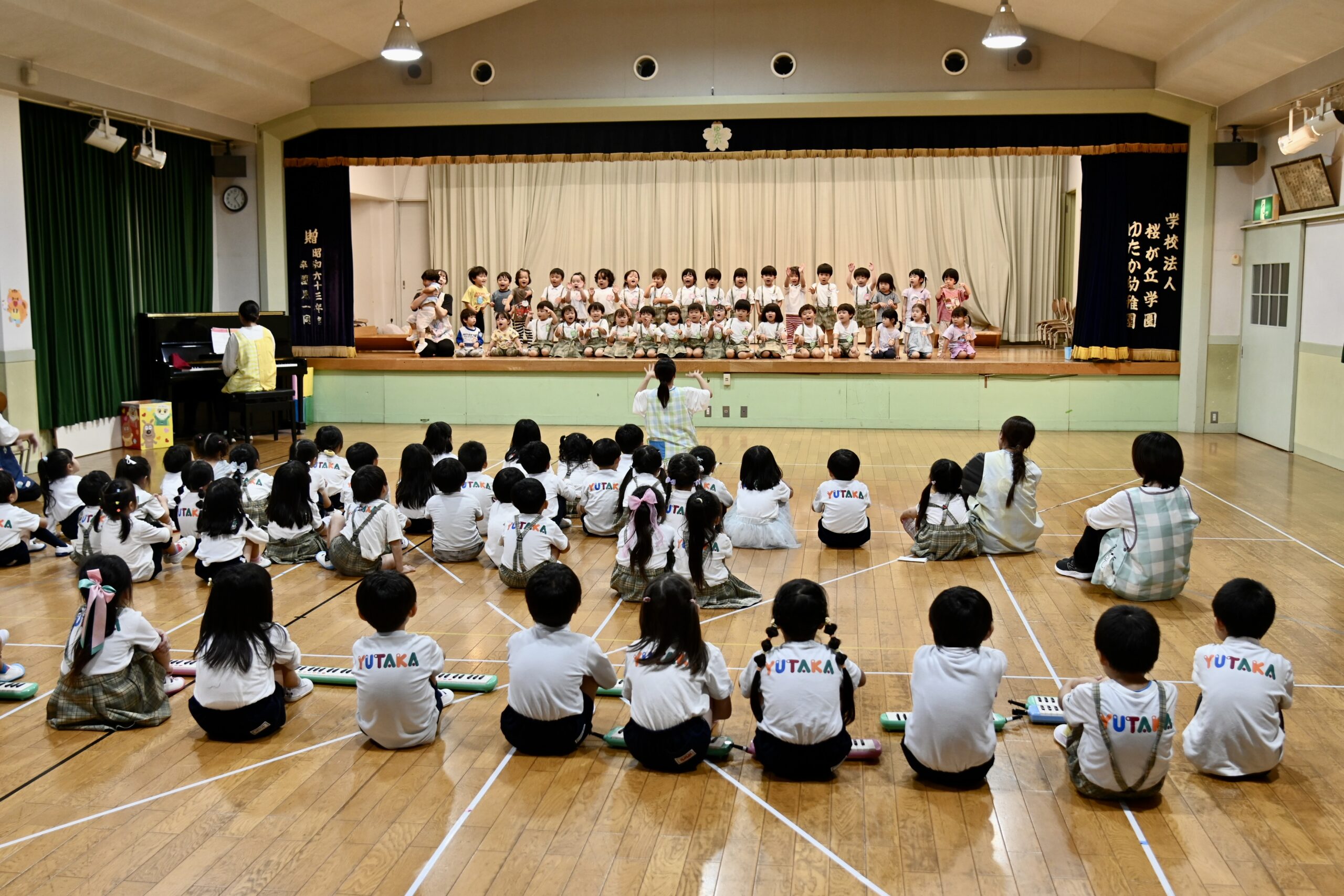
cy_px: 448
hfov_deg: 53.1
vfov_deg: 36.9
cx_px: 672
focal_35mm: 36
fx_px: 1344
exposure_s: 1/125
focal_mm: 24
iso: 560
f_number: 4
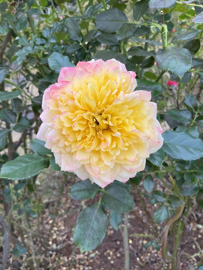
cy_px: 135
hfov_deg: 48.2
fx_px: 227
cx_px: 102
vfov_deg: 61.6
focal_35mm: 29
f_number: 1.8
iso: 20
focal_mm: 3
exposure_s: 1/185
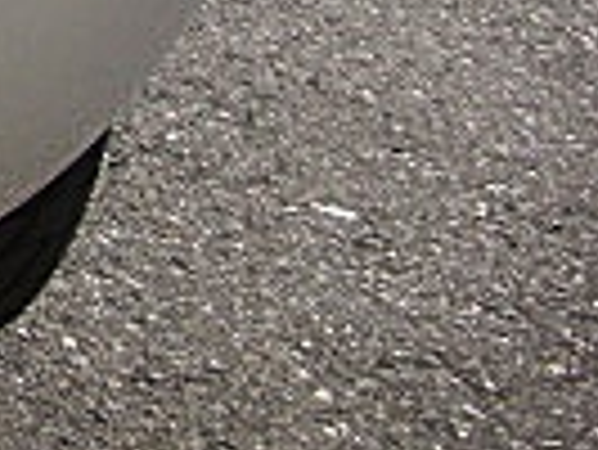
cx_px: -827
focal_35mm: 173
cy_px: -405
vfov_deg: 8.2
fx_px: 2991
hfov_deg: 10.0
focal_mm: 6.3
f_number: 2.8
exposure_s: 1/640
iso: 50
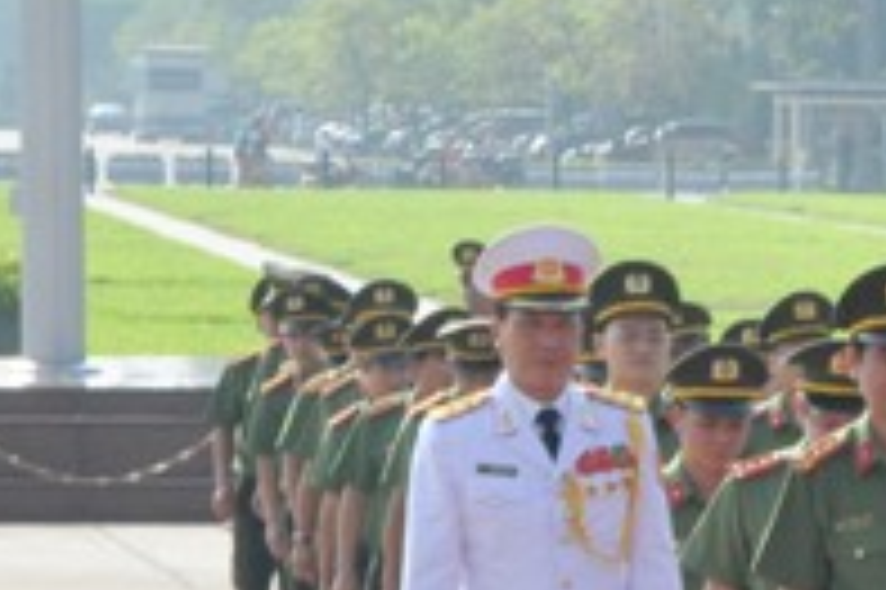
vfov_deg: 5.3
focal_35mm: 256
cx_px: 1484
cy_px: 642
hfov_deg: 7.8
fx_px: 6295
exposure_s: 1/125
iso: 250
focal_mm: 42
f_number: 16
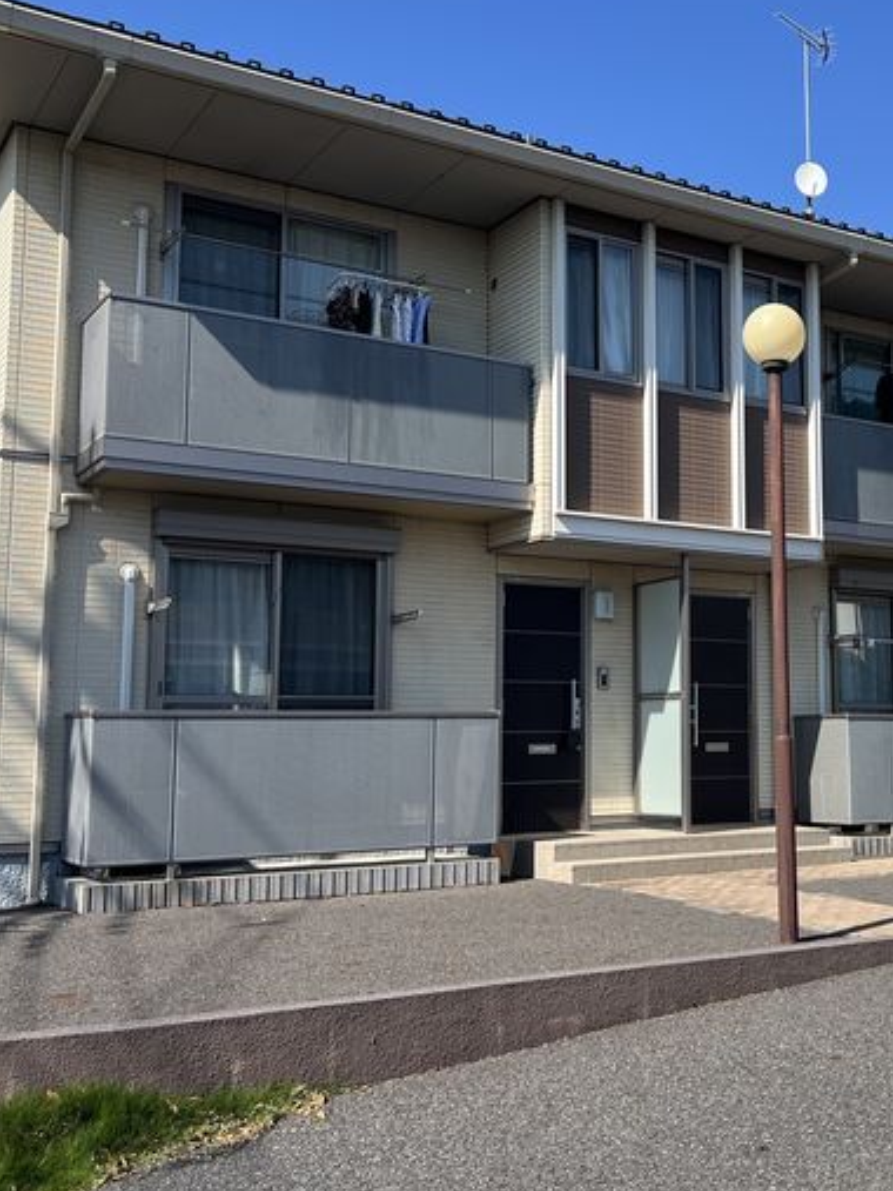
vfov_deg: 45.8
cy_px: 559
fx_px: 1411
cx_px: 707
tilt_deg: +7.7
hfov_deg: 34.1
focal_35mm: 41
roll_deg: +0.3
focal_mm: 5.7
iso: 50
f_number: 1.5
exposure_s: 1/3257
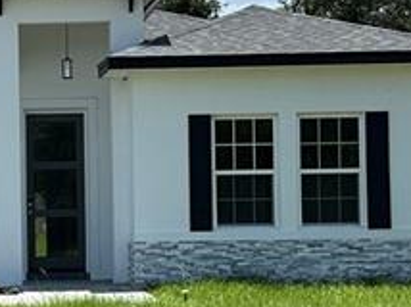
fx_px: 1364
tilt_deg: +1.9
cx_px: -54
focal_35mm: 115
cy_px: 203
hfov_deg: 16.6
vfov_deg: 12.8
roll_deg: +0.7
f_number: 1.78
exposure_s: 1/5263
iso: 80
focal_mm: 6.86
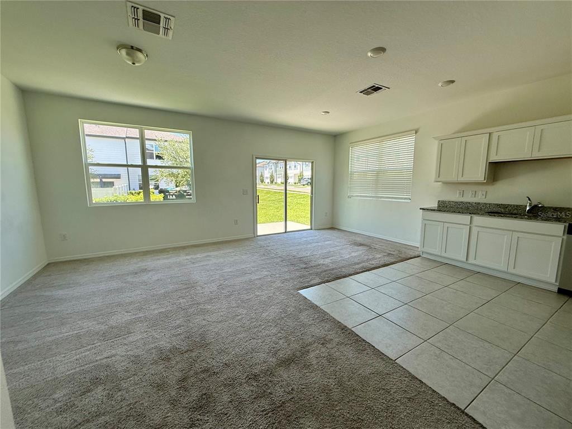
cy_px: 214
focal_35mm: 14
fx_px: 231
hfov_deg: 102.1
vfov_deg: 85.7
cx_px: 286
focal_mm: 2.22
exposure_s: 1/213
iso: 64
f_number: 2.2
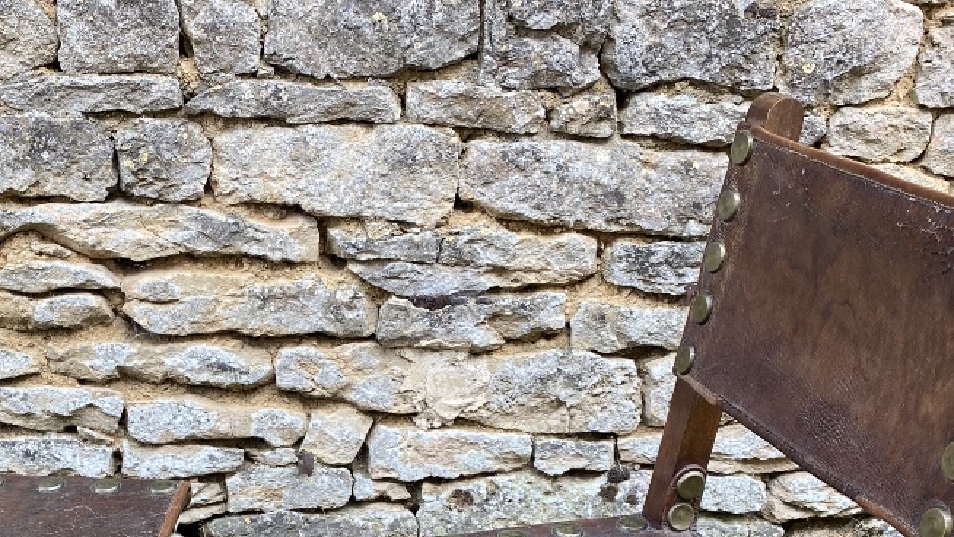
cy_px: 649
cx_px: 271
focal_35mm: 52
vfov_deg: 21.4
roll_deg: -3.2
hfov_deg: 39.1
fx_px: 1316
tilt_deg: -29.2
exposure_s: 1/141
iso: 32
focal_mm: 4.25
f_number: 1.8
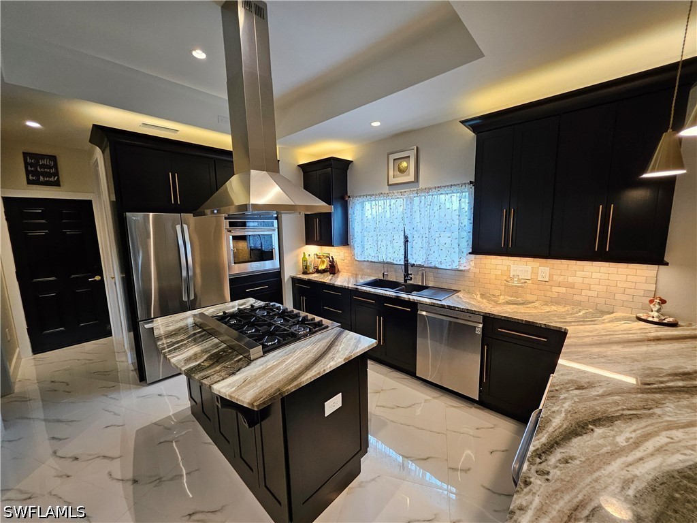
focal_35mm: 13
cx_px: 348
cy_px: 262
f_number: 2.2
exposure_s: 1/60
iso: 160
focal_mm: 1.74
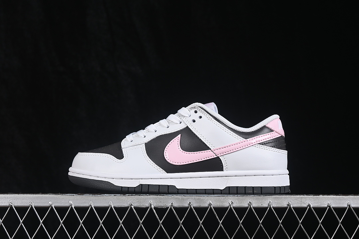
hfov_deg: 27.0
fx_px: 748
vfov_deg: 18.2
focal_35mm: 75
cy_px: 120
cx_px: 180
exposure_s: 1/80
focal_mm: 50
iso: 160
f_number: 8
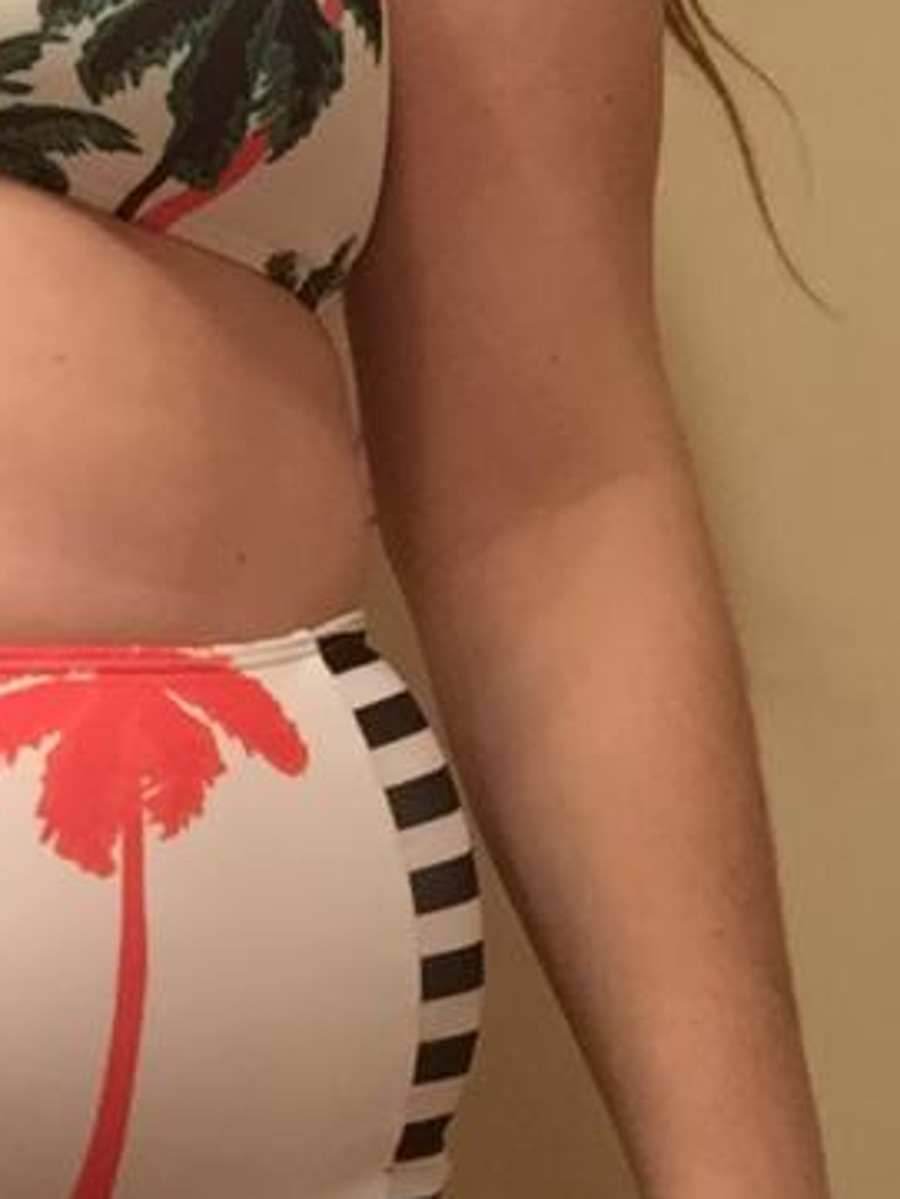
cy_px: 794
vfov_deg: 24.6
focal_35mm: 79
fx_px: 2737
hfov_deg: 17.8
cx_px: -176
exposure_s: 1/30
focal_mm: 2.65
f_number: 2.2
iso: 250
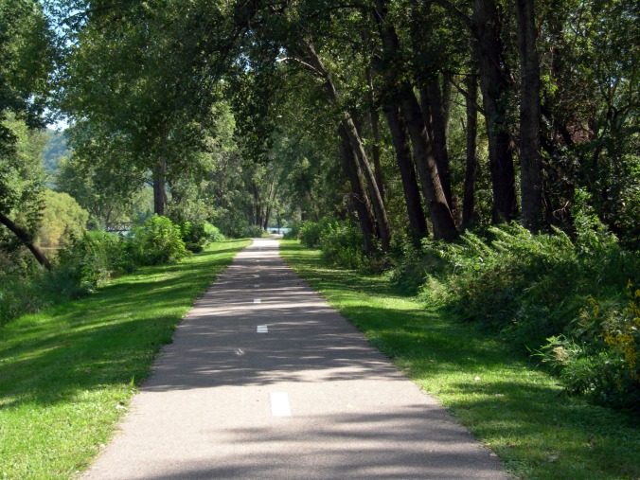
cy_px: 240
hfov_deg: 23.8
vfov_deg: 18.0
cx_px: 320
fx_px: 1516
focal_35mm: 82
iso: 50
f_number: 6.8
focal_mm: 17
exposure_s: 1/60.2
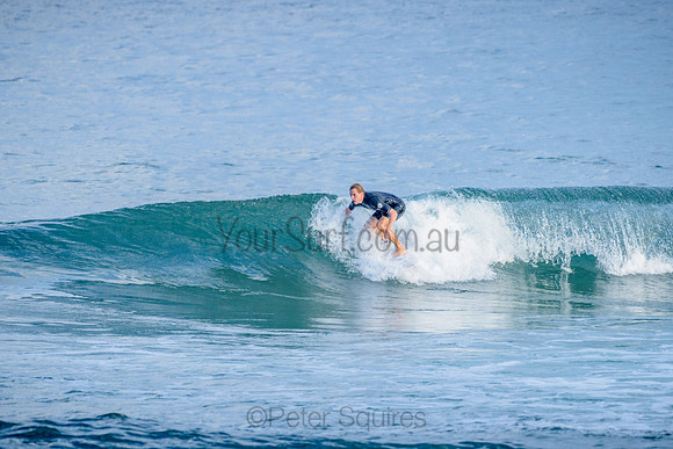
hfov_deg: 3.4
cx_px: 336
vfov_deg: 2.2
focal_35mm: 612
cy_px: 224
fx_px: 11444
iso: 720
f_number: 5.6
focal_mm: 500
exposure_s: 1/1250
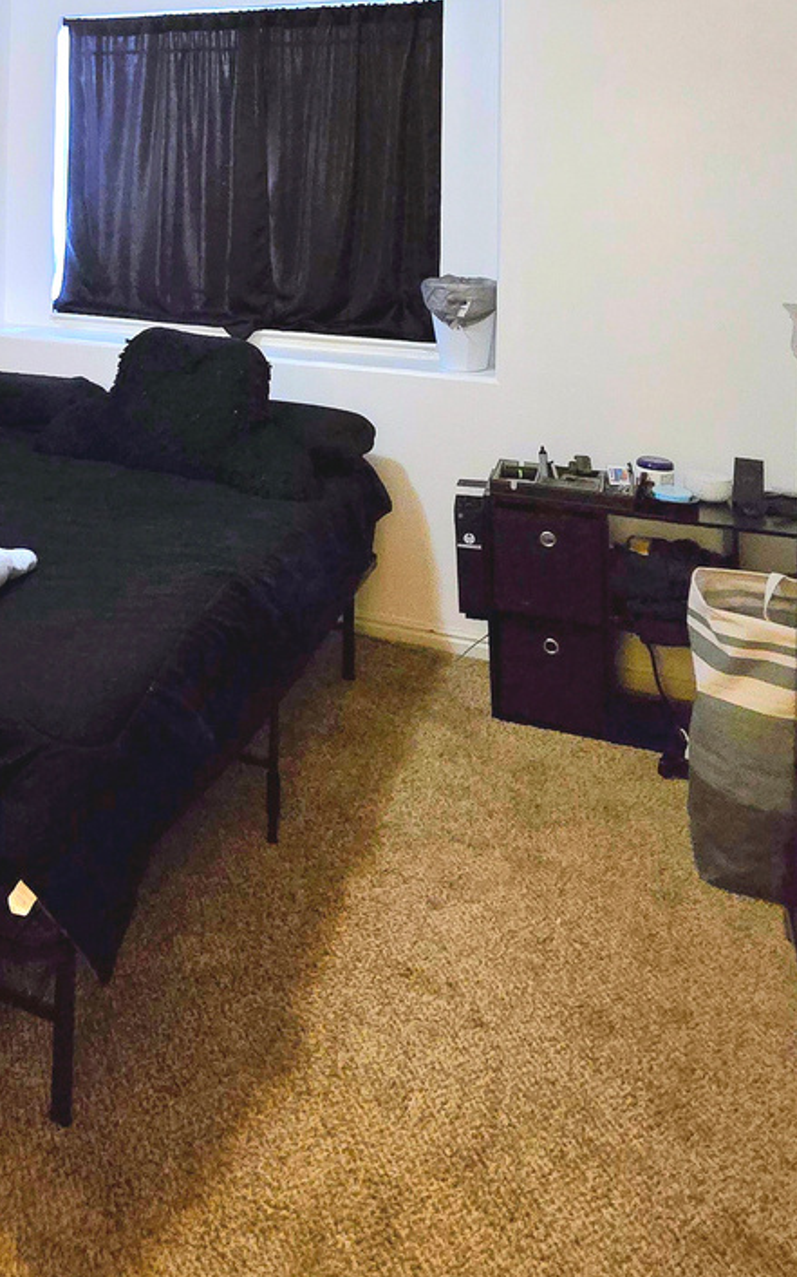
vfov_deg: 55.2
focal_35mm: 30
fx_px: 1043
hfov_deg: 38.8
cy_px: 143
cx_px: 74
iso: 1250
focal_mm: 2.2
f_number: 2.2
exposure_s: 1/60.2
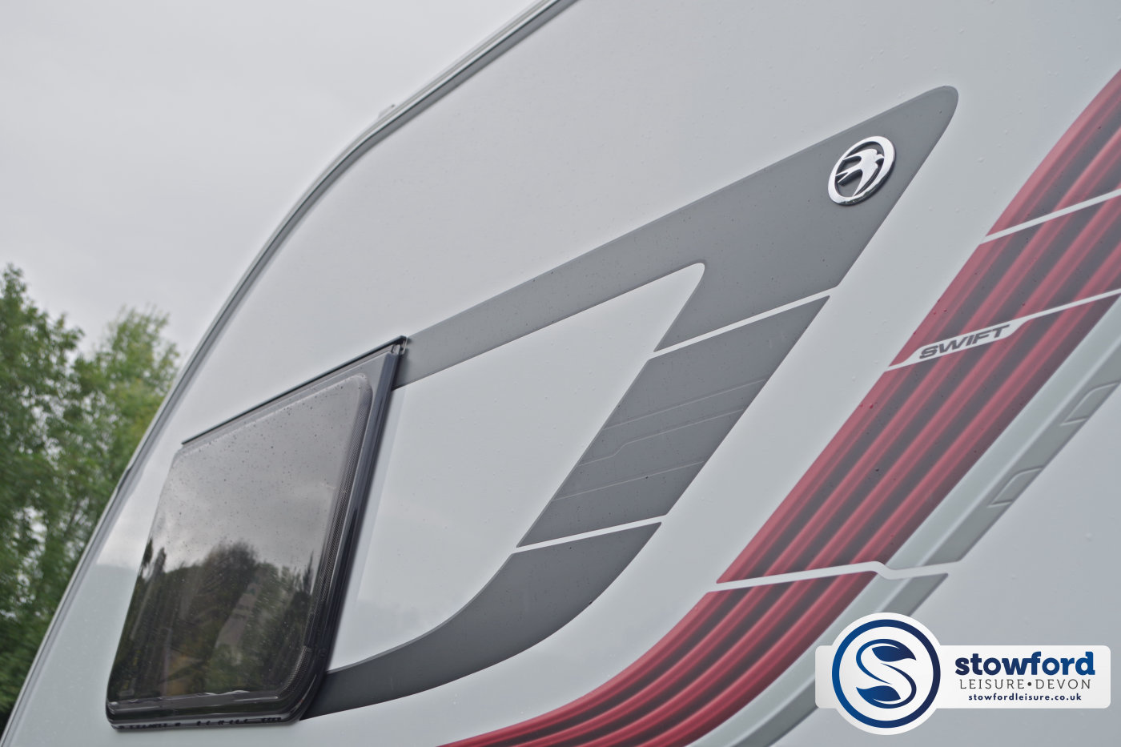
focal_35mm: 46
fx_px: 1432
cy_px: 374
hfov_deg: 42.7
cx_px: 560
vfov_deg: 29.2
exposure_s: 1/200
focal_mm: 30.63
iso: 100
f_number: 5
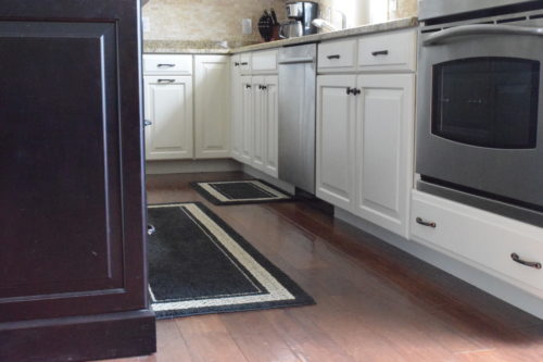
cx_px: 272
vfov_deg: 28.9
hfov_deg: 42.3
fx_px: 701
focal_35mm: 46
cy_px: 181
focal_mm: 31
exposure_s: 1/10
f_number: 22
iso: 12800
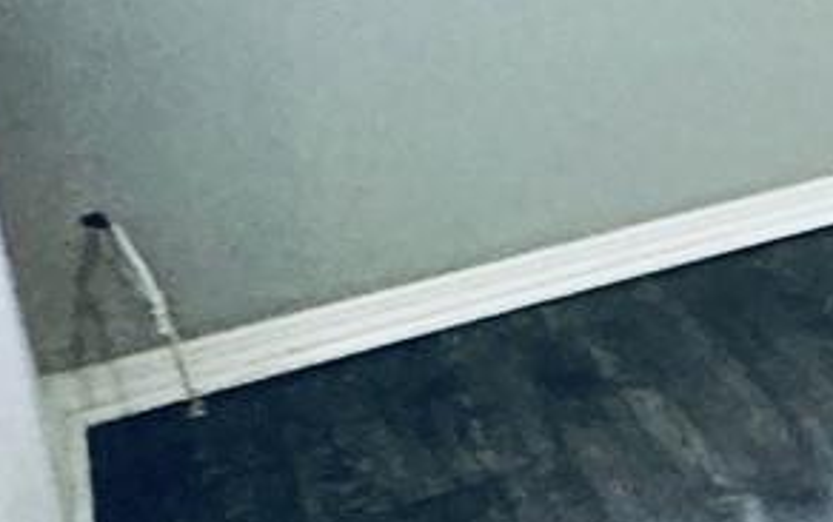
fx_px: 2363
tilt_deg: -12.1
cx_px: 2713
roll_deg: +0.9
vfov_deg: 11.8
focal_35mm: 104
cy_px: -371
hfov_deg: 10.4
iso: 400
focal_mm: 2.22
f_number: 2.2
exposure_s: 1/60
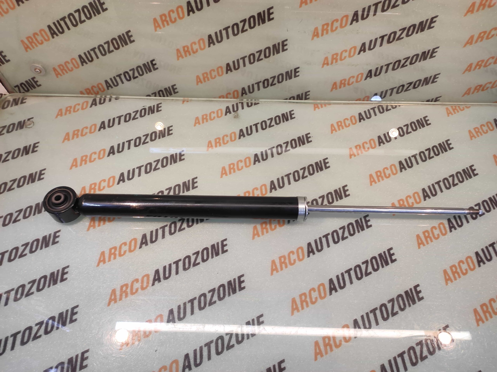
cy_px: 186
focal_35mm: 17
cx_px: 248
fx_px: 244
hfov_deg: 91.1
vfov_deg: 74.7
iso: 124
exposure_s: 1/33
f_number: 1.79
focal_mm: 4.74
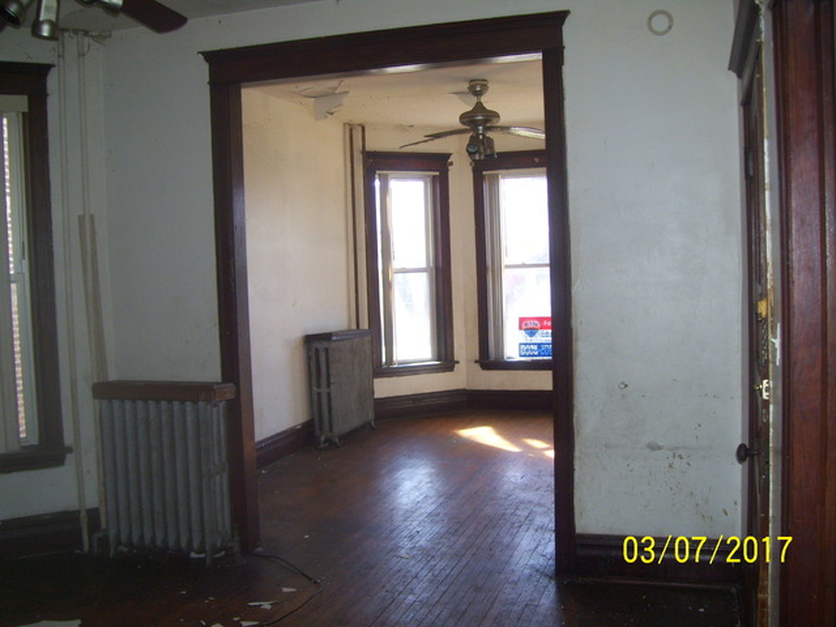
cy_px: 314
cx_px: 418
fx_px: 869
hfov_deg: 51.4
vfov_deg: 39.7
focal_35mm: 36
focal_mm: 6
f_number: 2.7
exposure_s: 1/60
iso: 160
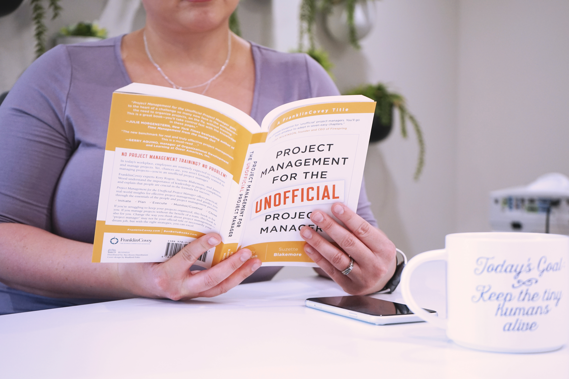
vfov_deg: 27.0
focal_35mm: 50
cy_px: 190
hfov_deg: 39.6
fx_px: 790
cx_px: 284
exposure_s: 1/80
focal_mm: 50
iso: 1000
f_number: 4.5
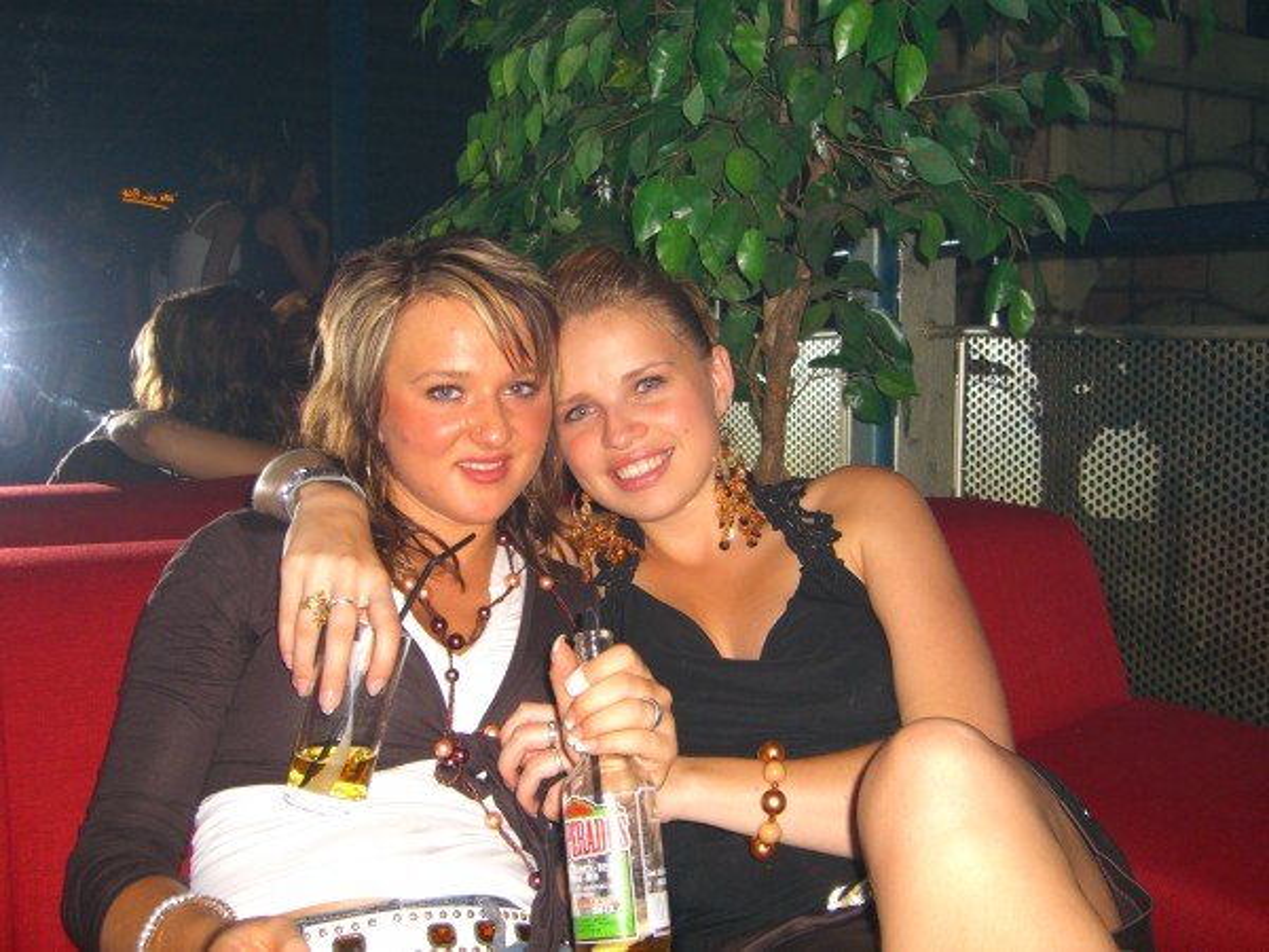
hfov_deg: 49.0
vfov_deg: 37.7
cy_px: 476
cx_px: 634
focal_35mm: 38
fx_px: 1393
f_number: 2.8
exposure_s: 1/60
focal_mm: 7.9
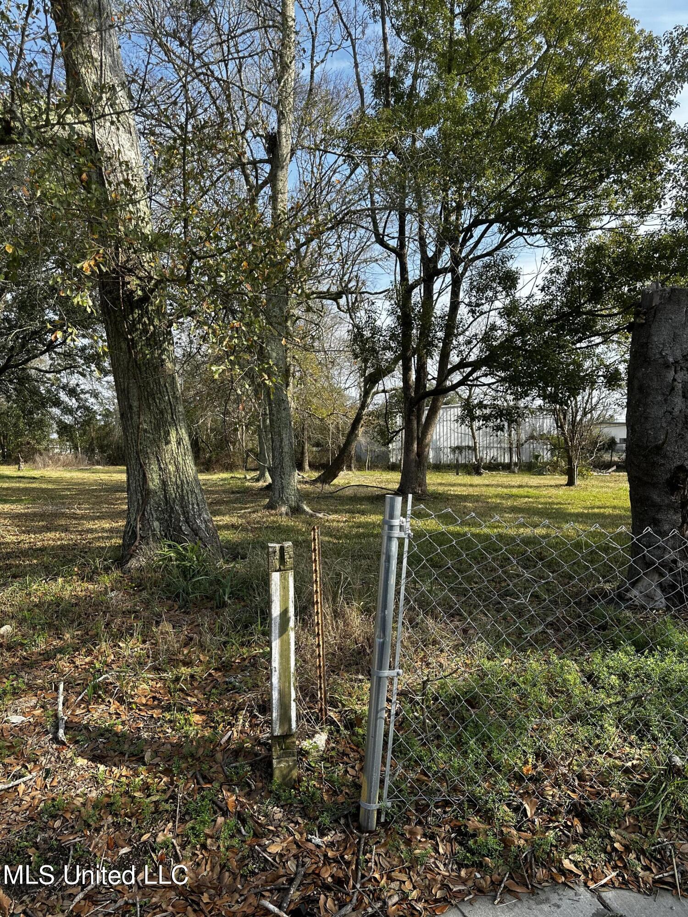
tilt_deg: -0.4
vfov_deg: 71.6
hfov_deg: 56.8
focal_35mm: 24
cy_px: 458
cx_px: 344
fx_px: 636
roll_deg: -0.6
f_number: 1.78
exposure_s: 1/2110
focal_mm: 6.86
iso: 80
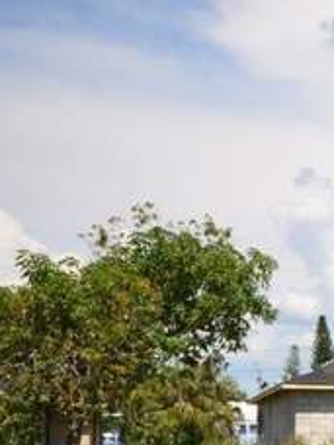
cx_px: 701
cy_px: 382
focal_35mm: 101
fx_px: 1299
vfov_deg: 19.2
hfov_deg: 12.6
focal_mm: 20
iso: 100
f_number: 8
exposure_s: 1/250
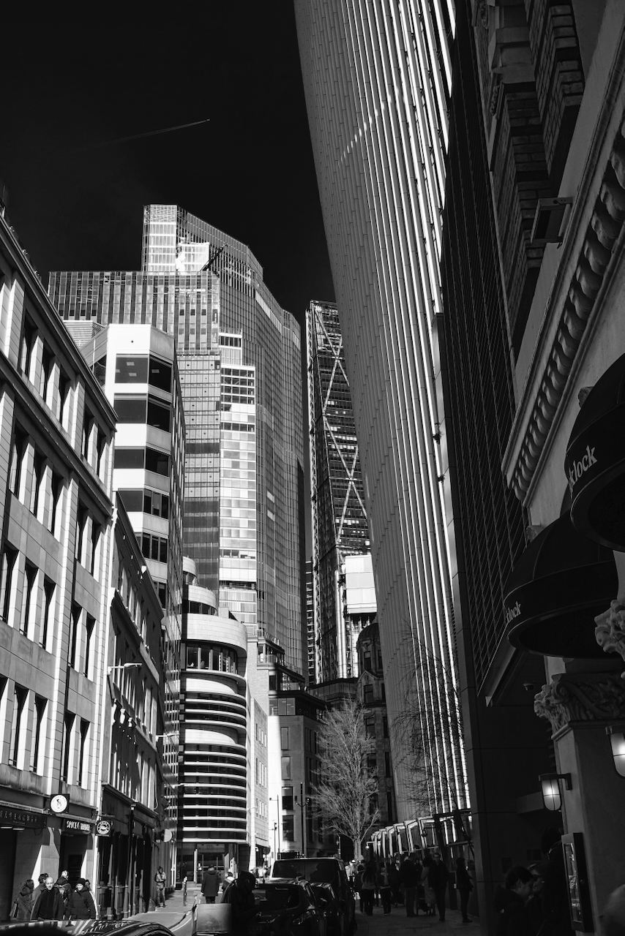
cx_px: 312
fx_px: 989
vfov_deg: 50.7
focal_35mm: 38
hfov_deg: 35.1
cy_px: 468
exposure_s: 1/80
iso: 125
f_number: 5
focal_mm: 14.1
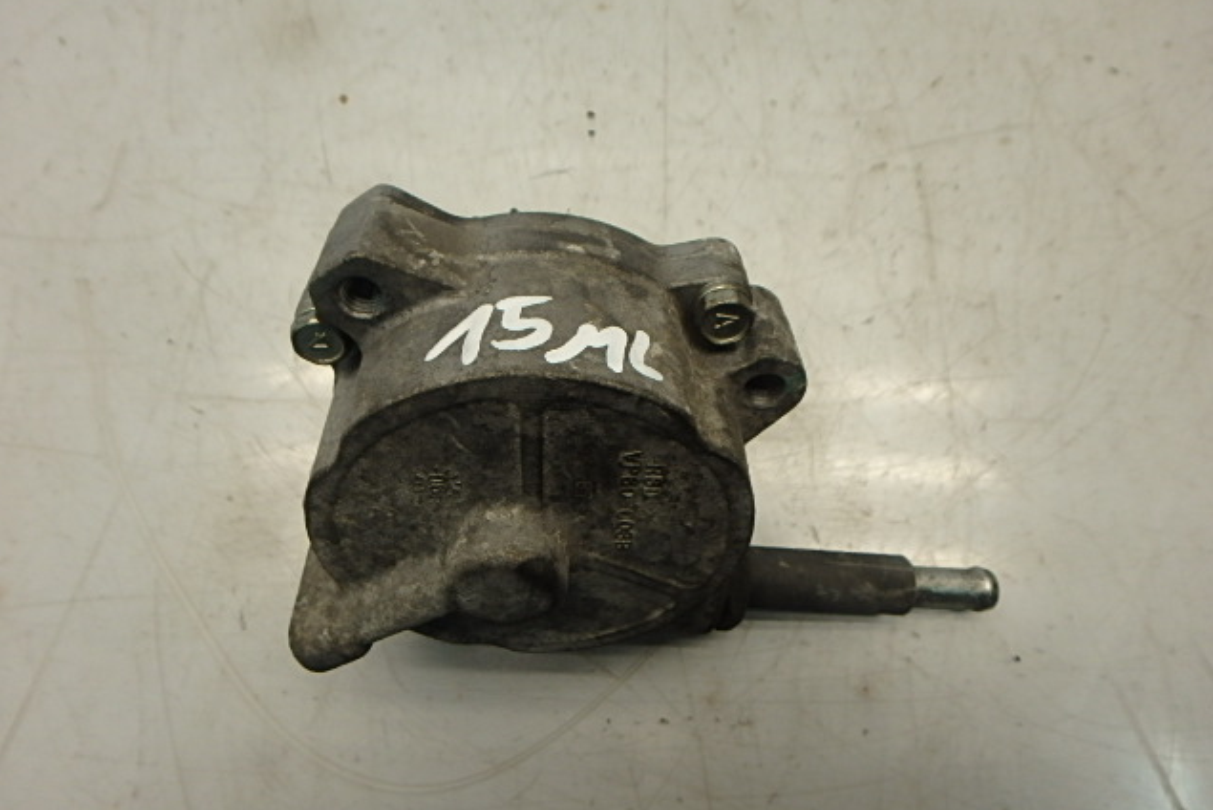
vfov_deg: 57.3
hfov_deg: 78.6
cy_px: 403
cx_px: 609
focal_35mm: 22
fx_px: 742
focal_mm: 3.7
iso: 200
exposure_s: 1/60
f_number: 3.5
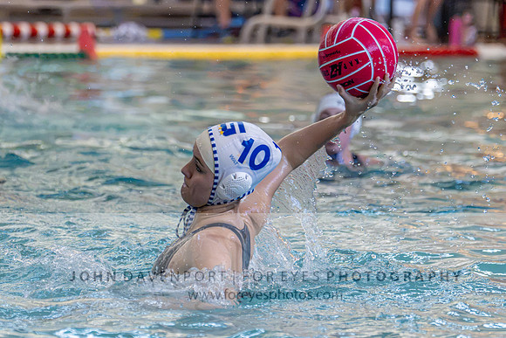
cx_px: 172
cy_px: 152
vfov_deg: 5.4
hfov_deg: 8.1
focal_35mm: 253
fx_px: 3563
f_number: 4
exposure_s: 1/1000
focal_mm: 150
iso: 16000
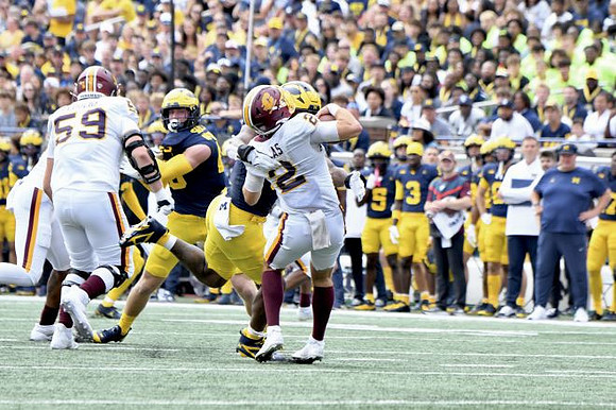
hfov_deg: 5.5
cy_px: 205
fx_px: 6413
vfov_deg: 3.7
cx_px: 308
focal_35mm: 375
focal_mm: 250
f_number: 5.6
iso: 800
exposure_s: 1/1000
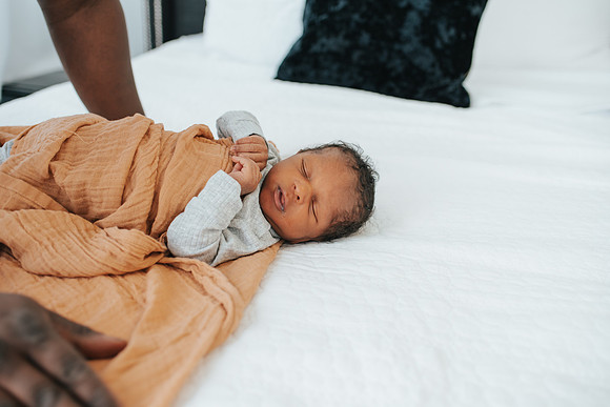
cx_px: 305
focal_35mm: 35
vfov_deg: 37.9
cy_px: 204
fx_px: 593
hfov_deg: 54.4
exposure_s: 1/250
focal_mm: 35
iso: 280
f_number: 3.2
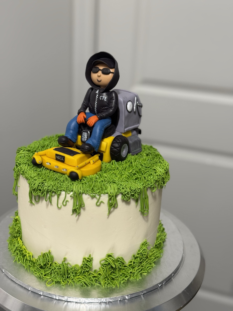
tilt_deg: -22.7
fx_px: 431
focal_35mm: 48
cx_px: 116
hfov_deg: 30.3
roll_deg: -2.9
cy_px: 156
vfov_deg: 39.7
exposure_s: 1/60
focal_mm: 6.76
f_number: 1.78
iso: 100
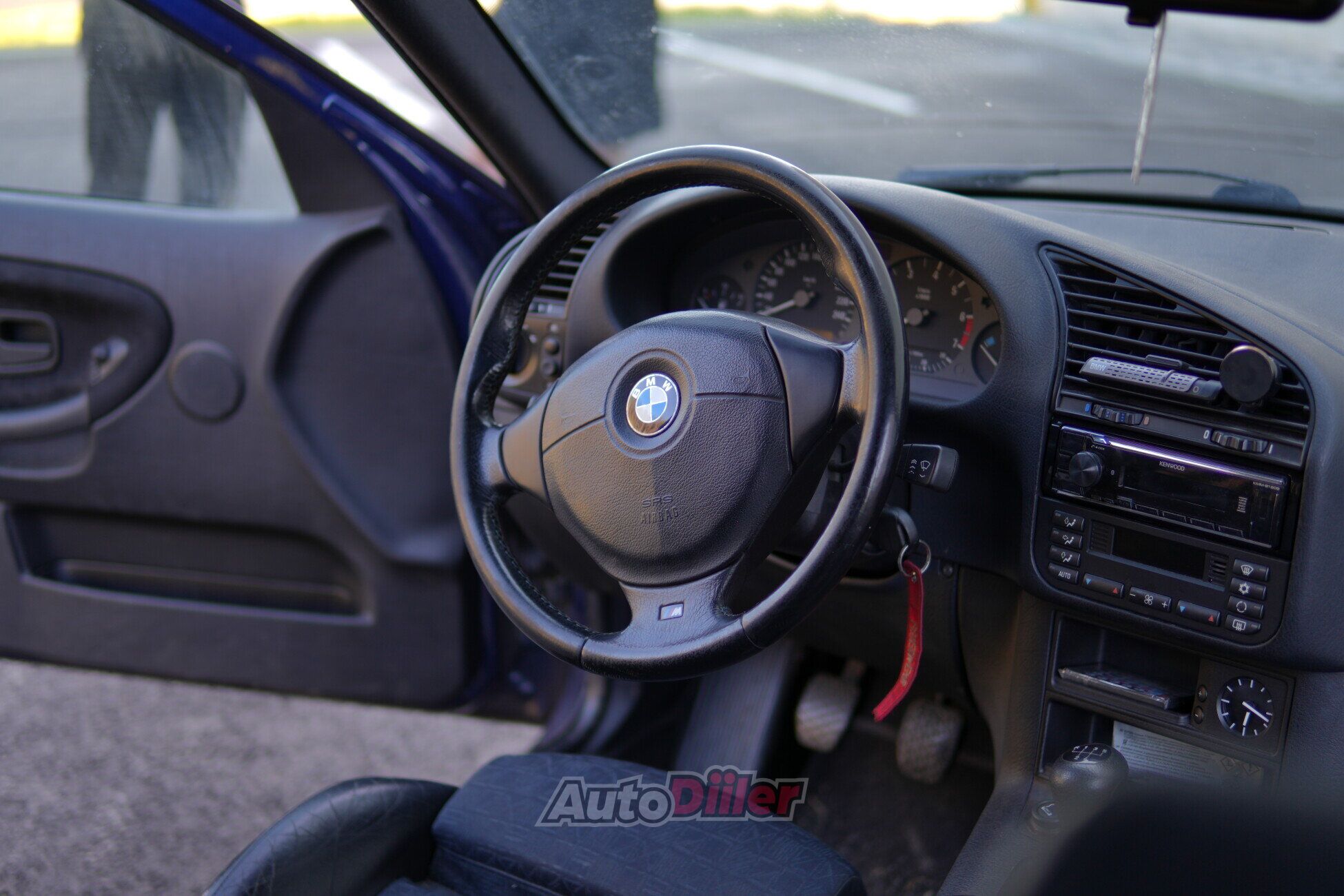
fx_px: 1680
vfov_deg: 29.9
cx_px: 672
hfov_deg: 43.6
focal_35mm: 45
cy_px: 448
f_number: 1.4
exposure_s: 1/160
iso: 50
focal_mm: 30
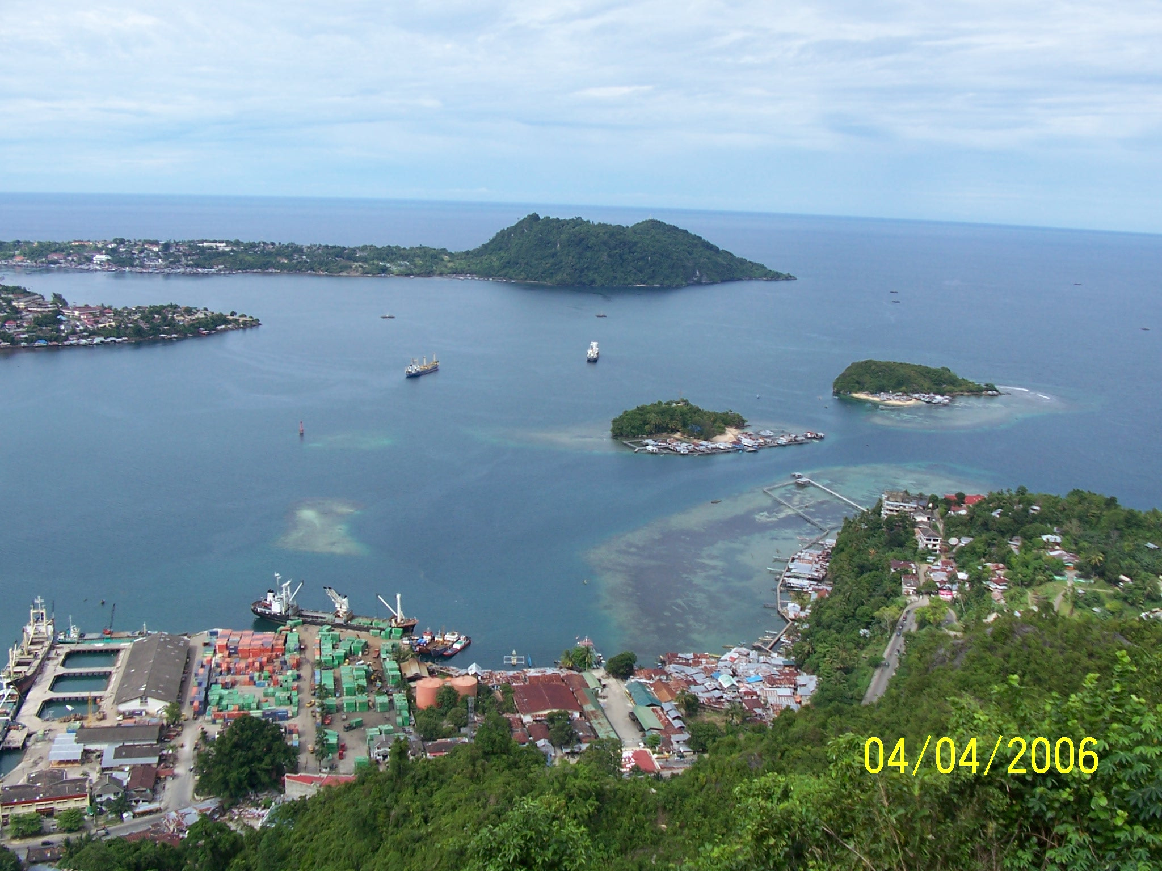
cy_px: 436
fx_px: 1175
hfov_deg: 52.6
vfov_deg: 40.7
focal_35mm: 35
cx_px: 581
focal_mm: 6
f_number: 4
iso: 80
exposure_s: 1/750
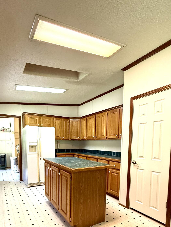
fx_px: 132
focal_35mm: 20
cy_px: 154
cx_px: 67
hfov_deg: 65.3
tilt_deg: -4.5
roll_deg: -0.9
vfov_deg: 78.7
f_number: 2.2
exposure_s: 1/120
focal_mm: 2.22
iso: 500
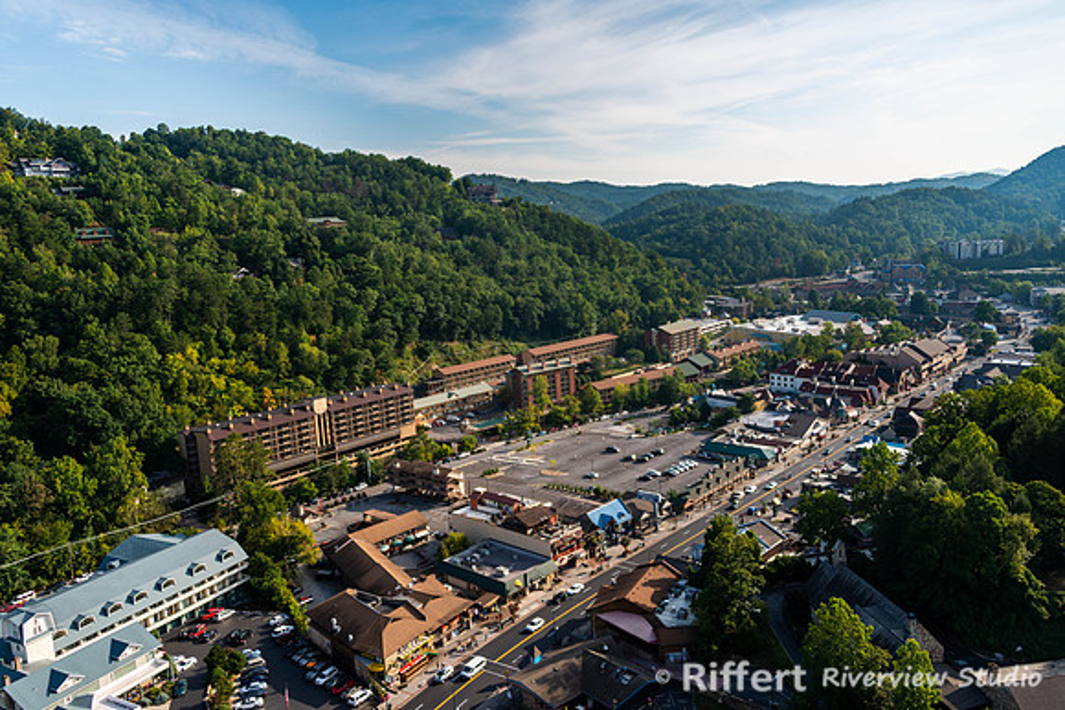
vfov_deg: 46.4
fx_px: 828
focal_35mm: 28
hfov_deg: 65.5
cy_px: 355
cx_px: 532
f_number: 3.5
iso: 100
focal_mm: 28
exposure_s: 1/640
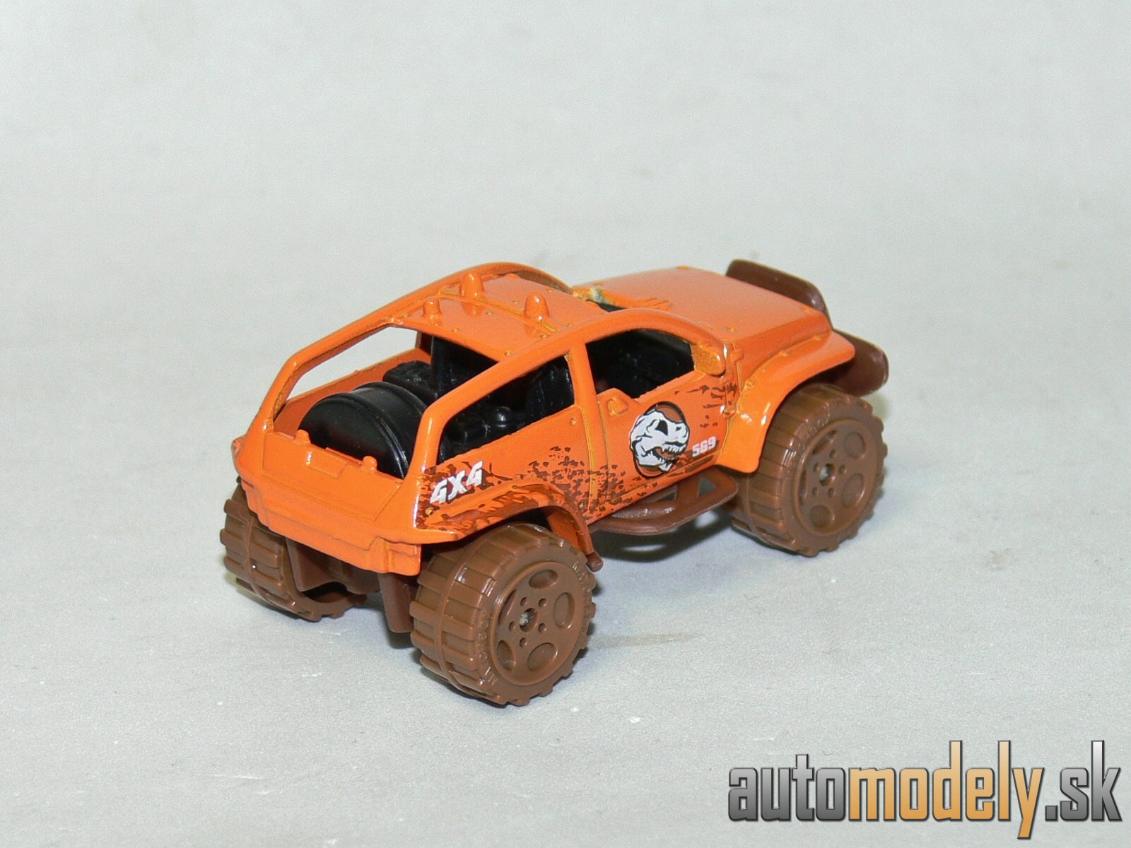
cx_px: 566
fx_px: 4672
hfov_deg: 13.8
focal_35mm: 143
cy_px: 424
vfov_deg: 10.4
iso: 100
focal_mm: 19.1
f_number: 3.2
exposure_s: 1/30
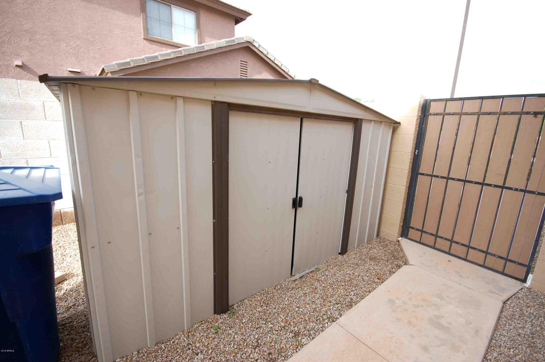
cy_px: 181
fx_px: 227
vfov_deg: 77.2
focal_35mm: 15
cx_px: 272
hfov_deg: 100.4
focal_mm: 10
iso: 200
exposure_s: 1/200
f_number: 7.1
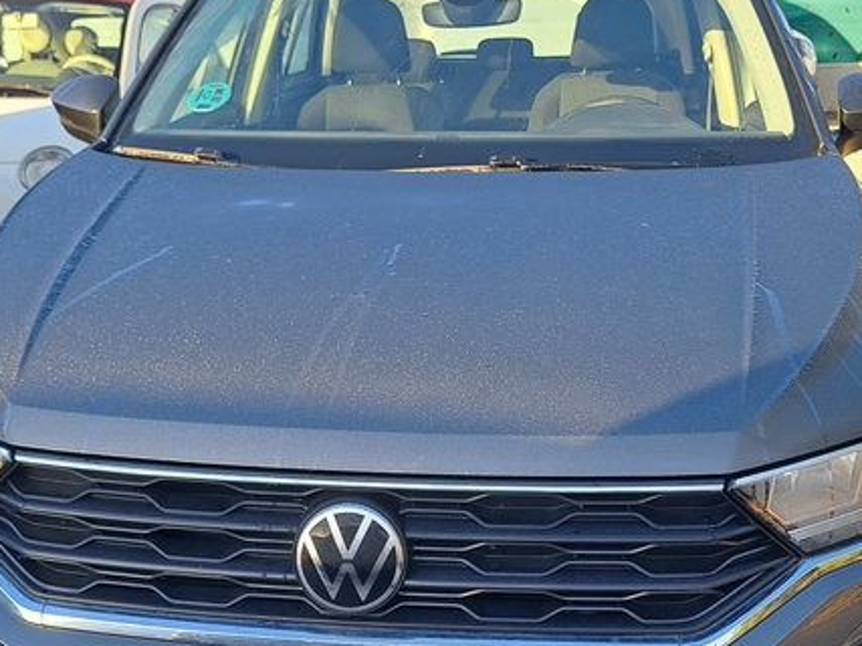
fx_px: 1120
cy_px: 478
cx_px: 396
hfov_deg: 42.1
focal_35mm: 45
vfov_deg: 31.6
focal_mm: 5.23
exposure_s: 1/171
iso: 50
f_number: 1.8
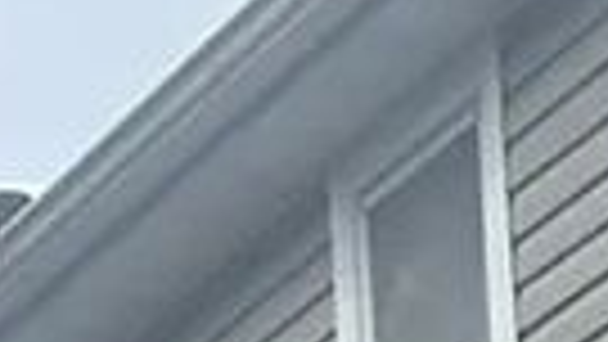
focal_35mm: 287
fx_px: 4628
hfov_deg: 6.4
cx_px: 2252
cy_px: 2113
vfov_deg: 3.6
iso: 50
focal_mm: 5.7
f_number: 1.5
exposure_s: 1/3704
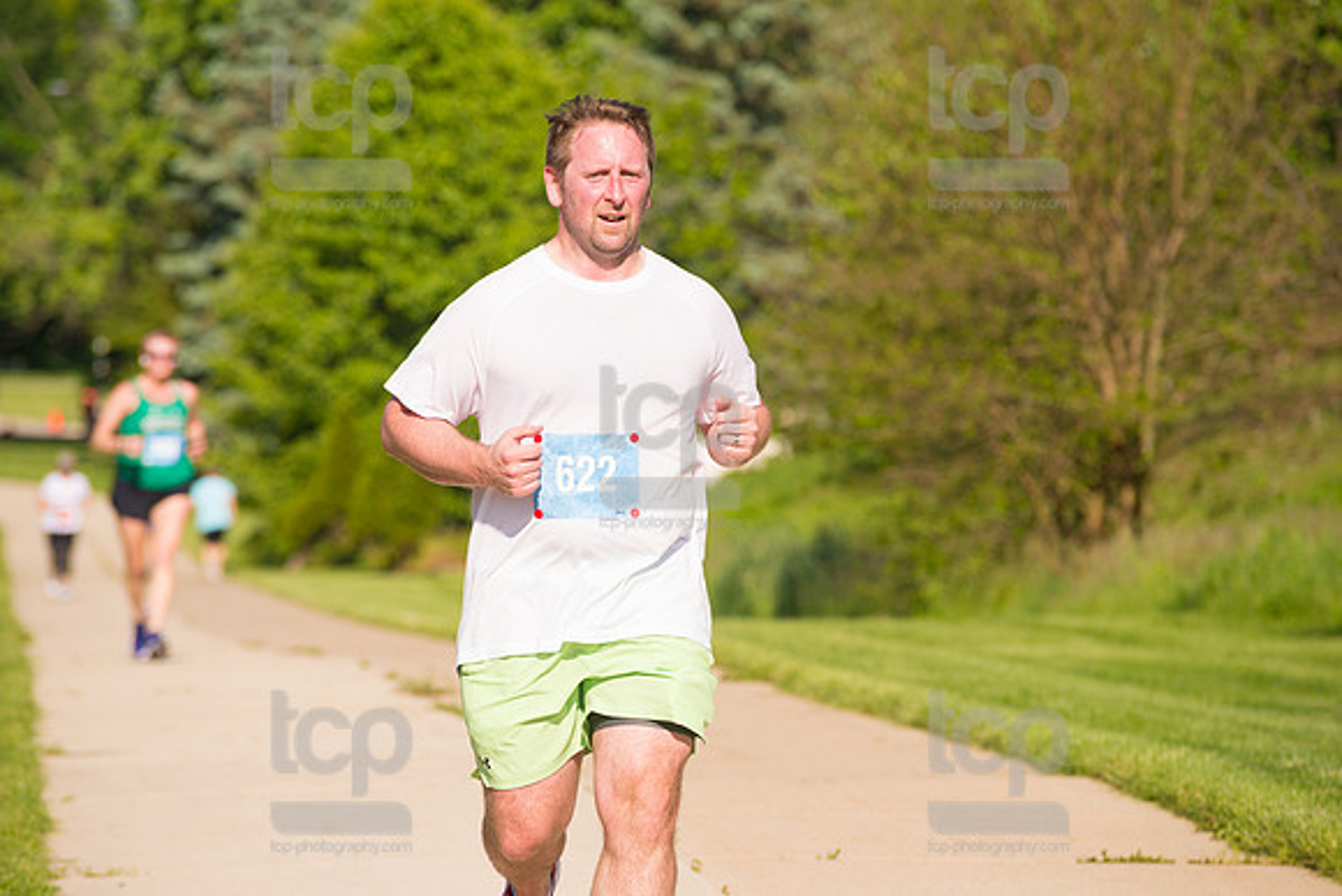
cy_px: 448
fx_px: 7457
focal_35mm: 200
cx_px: 671
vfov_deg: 6.9
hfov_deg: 10.3
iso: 400
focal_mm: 200
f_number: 5.6
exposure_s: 1/2000
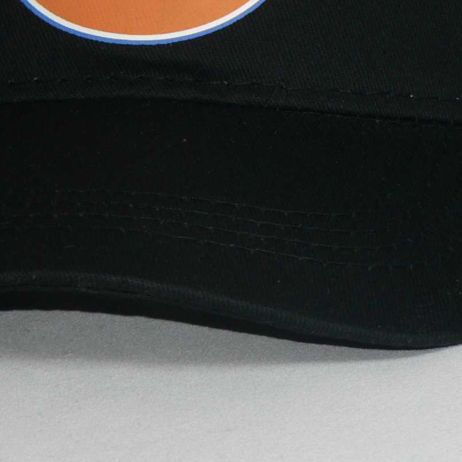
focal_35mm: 203
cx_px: 202
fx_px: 3065
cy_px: -16
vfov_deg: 8.6
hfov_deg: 8.6
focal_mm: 12
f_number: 3.2
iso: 80
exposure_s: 1/60
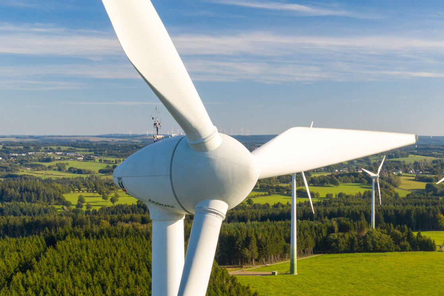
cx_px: 299
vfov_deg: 21.1
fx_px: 789
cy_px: 205
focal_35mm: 64
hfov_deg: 31.2
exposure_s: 1/200
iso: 100
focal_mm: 10.3
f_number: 4.5
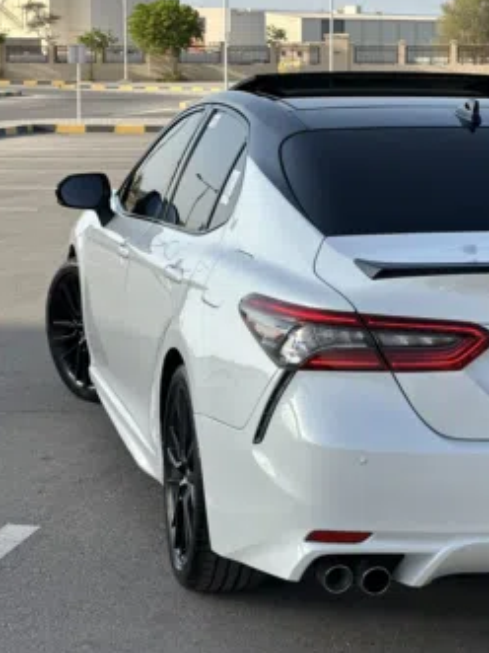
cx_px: 286
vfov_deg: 21.1
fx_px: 1753
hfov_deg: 15.9
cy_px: 284
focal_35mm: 93
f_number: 2.8
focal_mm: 9
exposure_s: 1/494
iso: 32
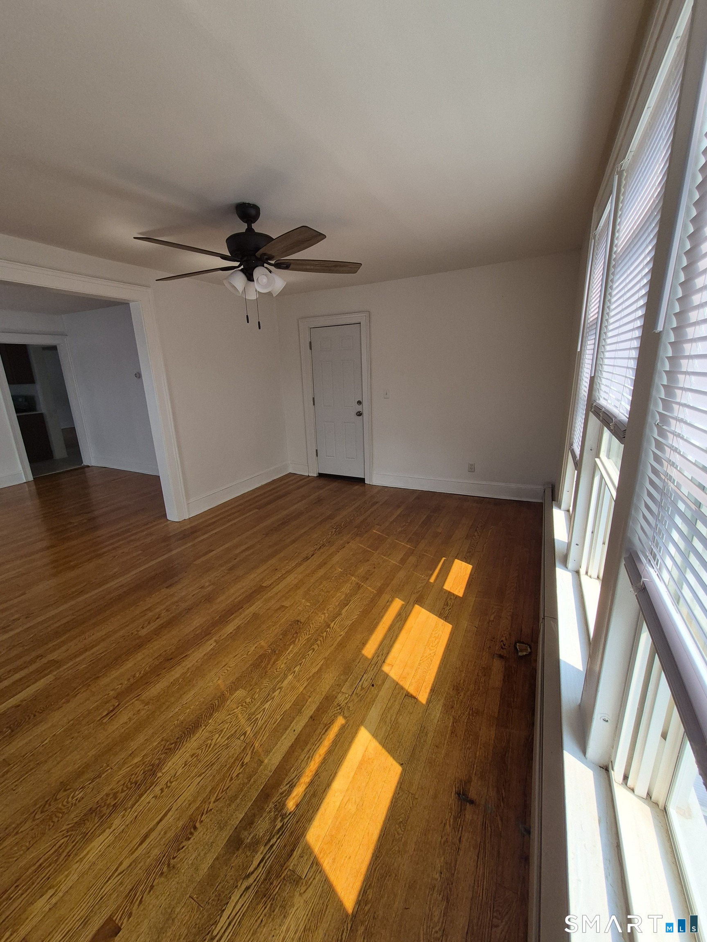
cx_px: 354
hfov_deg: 89.9
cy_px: 471
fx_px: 354
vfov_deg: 106.2
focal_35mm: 13
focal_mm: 1.74
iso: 40
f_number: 2.2
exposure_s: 1/246
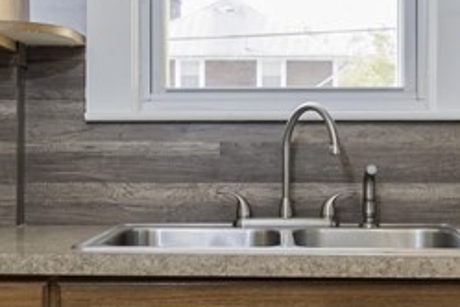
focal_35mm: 70
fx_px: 894
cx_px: 279
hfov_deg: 28.8
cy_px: 148
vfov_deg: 19.5
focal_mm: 17
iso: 200
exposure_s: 1/50
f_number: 4.5
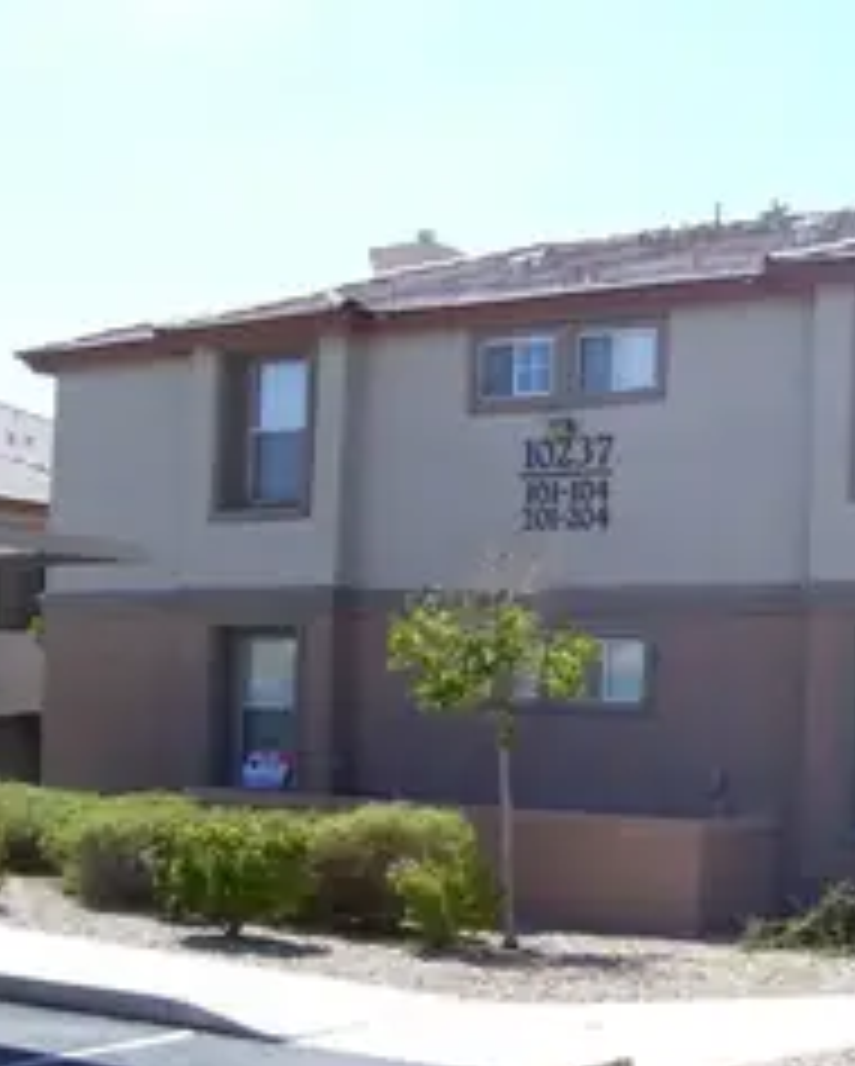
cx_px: 747
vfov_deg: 33.4
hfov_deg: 26.4
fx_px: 1769
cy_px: 670
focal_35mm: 56
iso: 80
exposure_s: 1/350
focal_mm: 5.6
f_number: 4.8
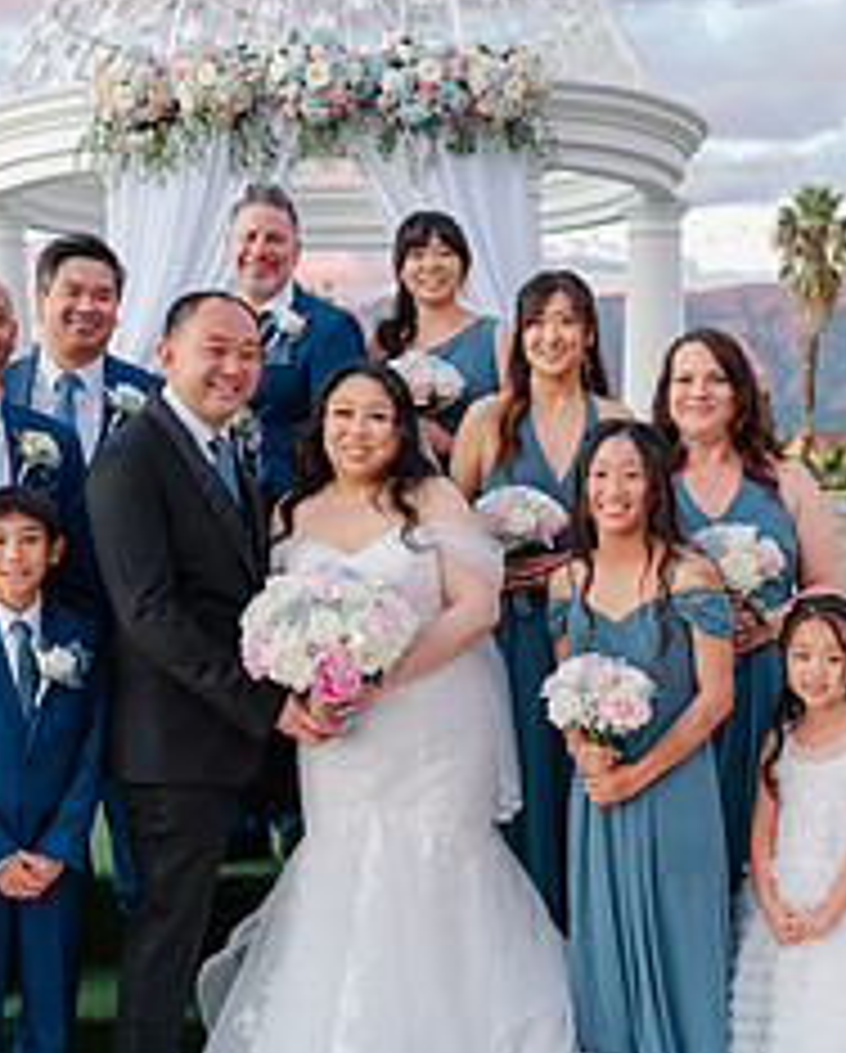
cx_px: 335
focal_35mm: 63
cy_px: 590
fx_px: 1967
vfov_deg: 29.9
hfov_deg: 24.2
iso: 250
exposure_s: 1/125
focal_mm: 35
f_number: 4
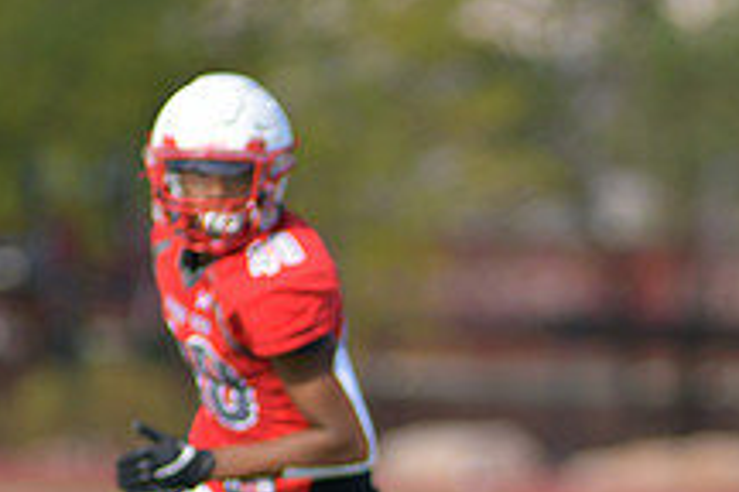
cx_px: 626
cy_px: 651
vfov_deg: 1.7
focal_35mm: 806
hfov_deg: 2.6
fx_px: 16544
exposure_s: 1/2000
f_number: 3.5
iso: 180
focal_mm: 300
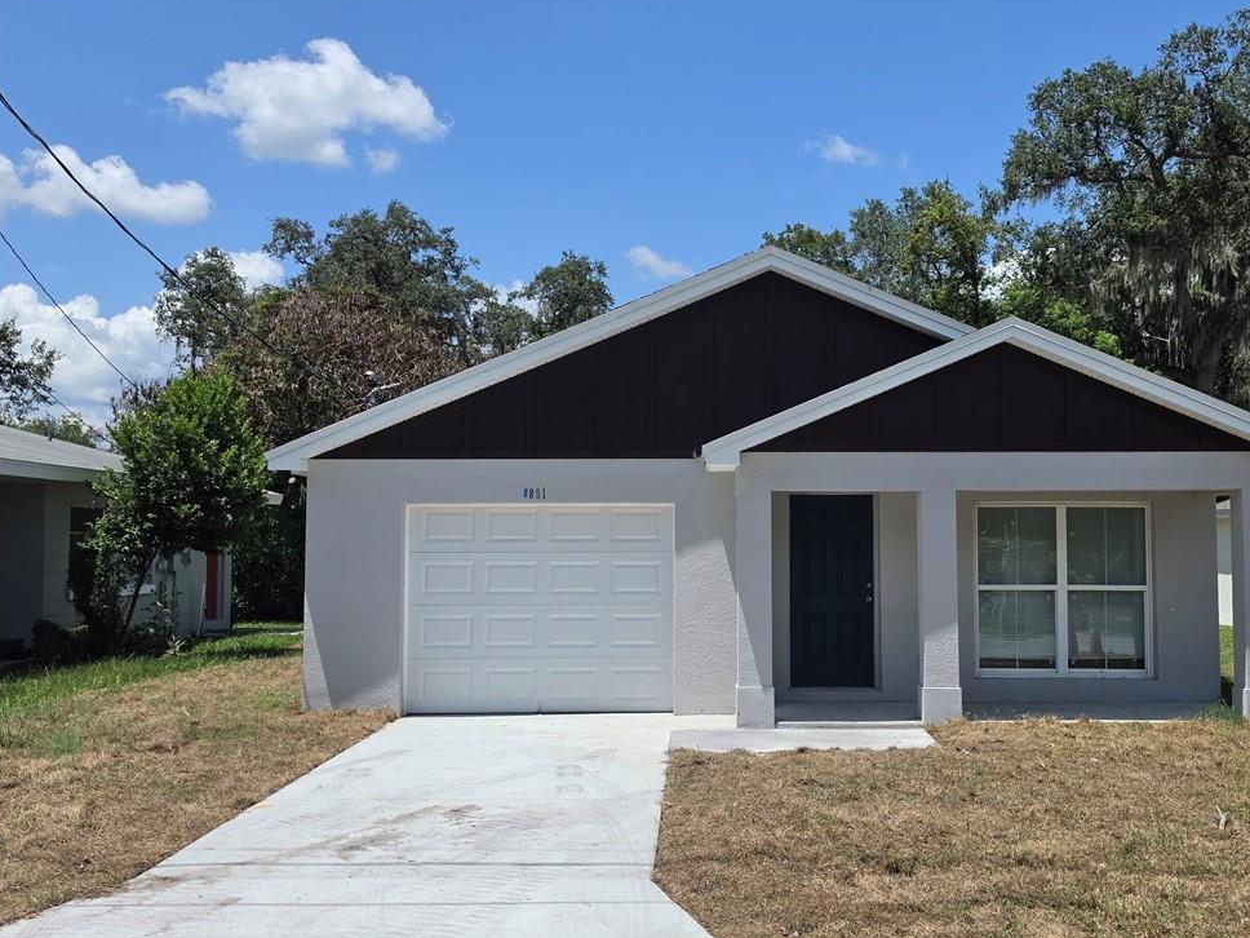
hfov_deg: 48.8
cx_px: 733
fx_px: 1372
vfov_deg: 37.7
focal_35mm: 38
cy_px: 488
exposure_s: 1/7939
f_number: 1.4
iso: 50
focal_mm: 6.5
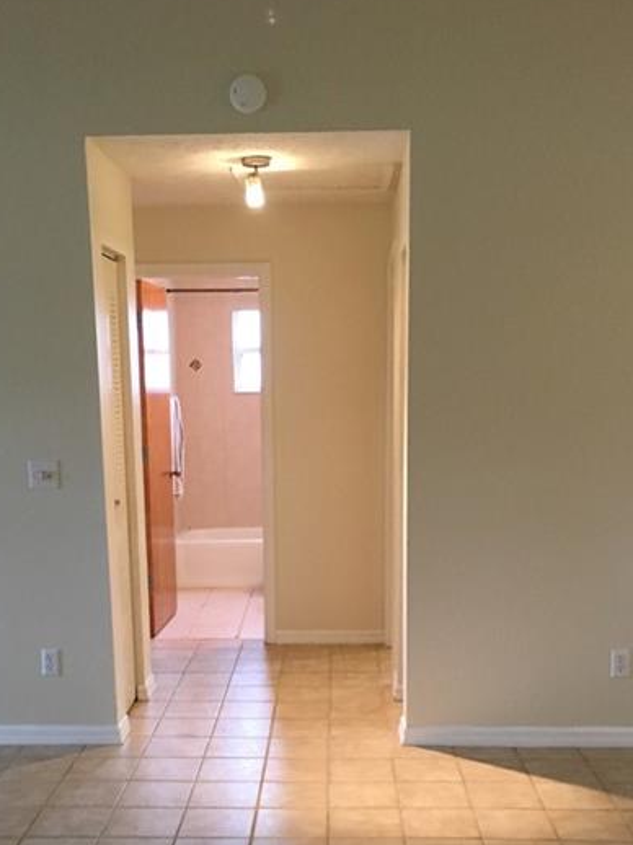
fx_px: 1049
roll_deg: +0.0
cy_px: 602
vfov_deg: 42.9
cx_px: 295
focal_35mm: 43
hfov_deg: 33.6
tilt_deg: -10.2
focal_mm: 4.15
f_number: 2.2
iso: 160
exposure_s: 1/30
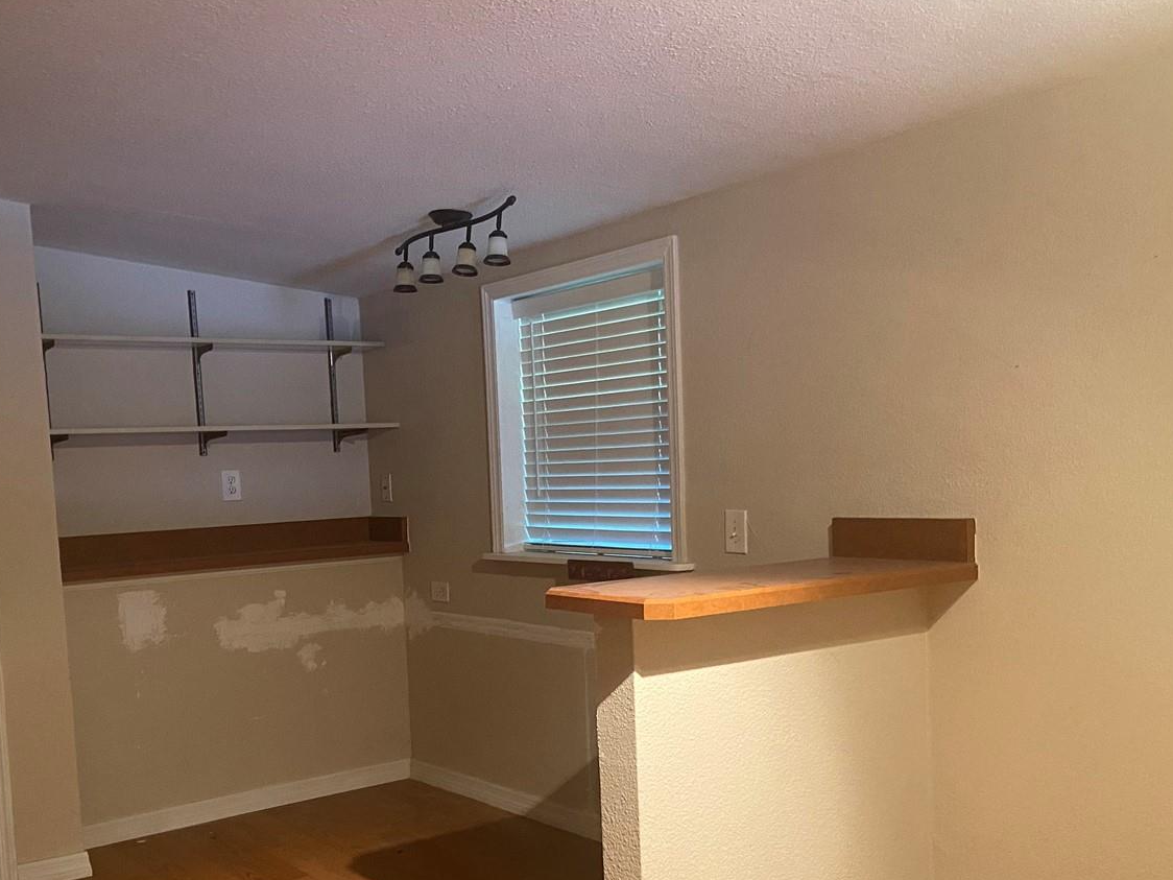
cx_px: 469
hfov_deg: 49.8
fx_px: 1254
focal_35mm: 37
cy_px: 598
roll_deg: +4.0
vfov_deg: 38.2
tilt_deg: -6.5
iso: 500
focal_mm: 4.25
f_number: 1.8
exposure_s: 1/40
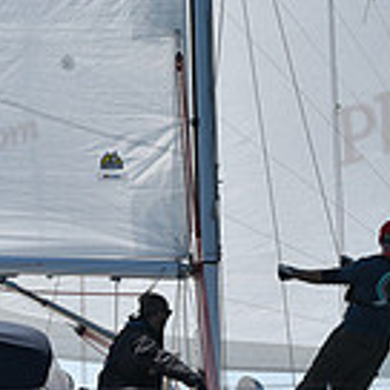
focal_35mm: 380
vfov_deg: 4.6
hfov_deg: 4.6
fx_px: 4844
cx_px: 189
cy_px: 280
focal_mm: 105
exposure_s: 1/800
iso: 320
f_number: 6.3
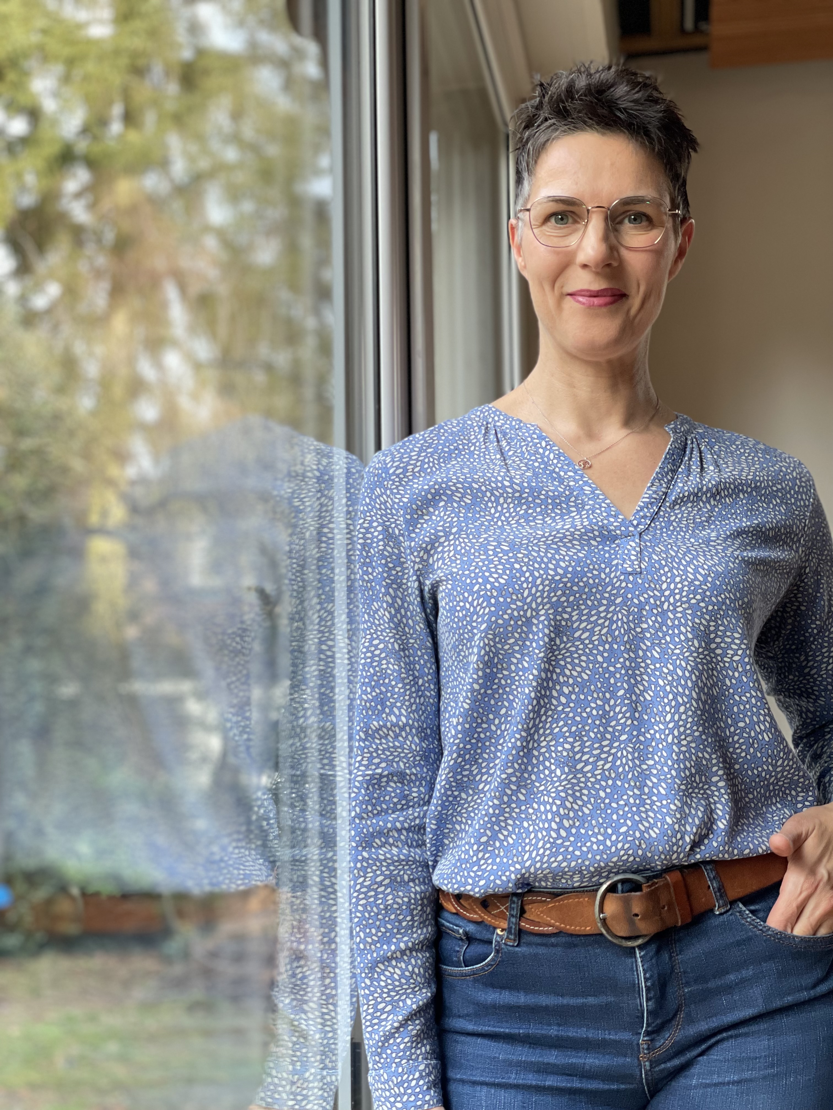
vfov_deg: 36.8
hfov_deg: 28.0
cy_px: 555
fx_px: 1668
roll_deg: +1.2
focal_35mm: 52
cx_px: 416
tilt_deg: +7.1
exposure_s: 1/122
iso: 125
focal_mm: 6
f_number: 2
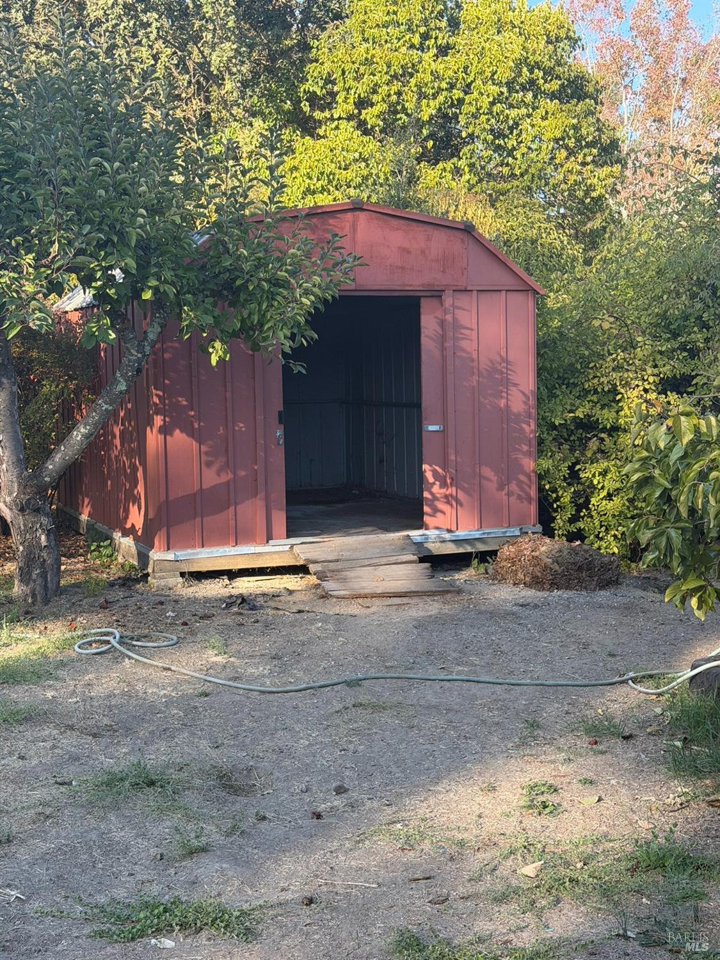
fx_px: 1331
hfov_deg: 30.3
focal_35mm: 48
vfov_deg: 39.7
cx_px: 360
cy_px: 480
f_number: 1.78
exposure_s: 1/747
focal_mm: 6.76
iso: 100
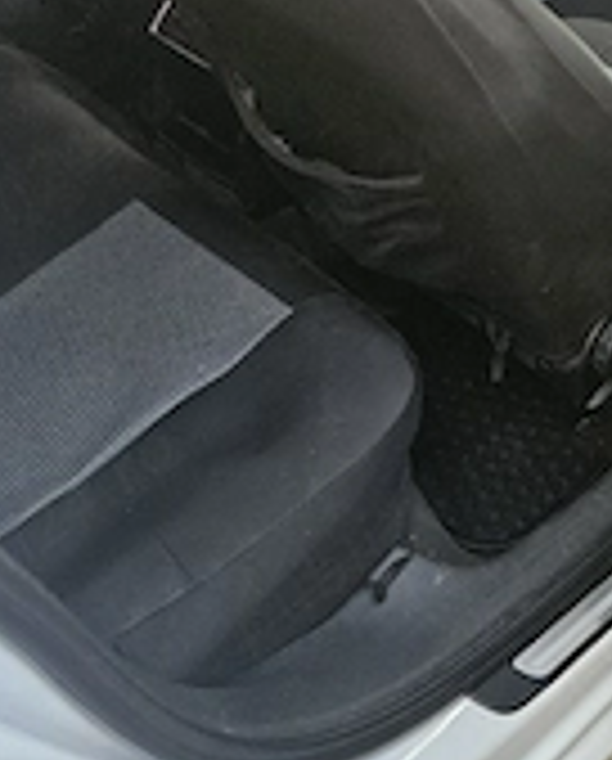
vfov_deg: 34.9
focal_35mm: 53
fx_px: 1196
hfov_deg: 28.2
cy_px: 243
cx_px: 468
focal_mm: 5.4
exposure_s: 1/101
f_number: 1.8
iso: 640
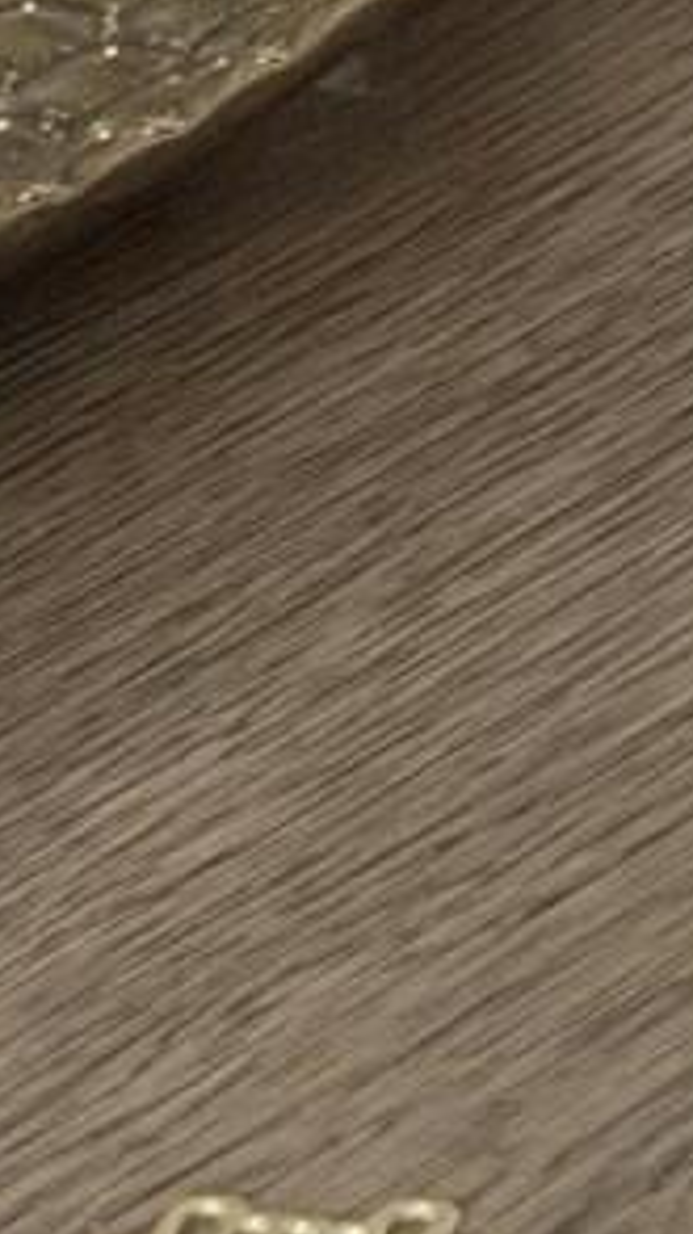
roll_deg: -0.2
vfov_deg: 5.6
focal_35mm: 356
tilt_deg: -10.5
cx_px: 2159
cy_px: -2808
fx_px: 11650
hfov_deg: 3.3
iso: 125
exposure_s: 1/133
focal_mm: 6.76
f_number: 1.78
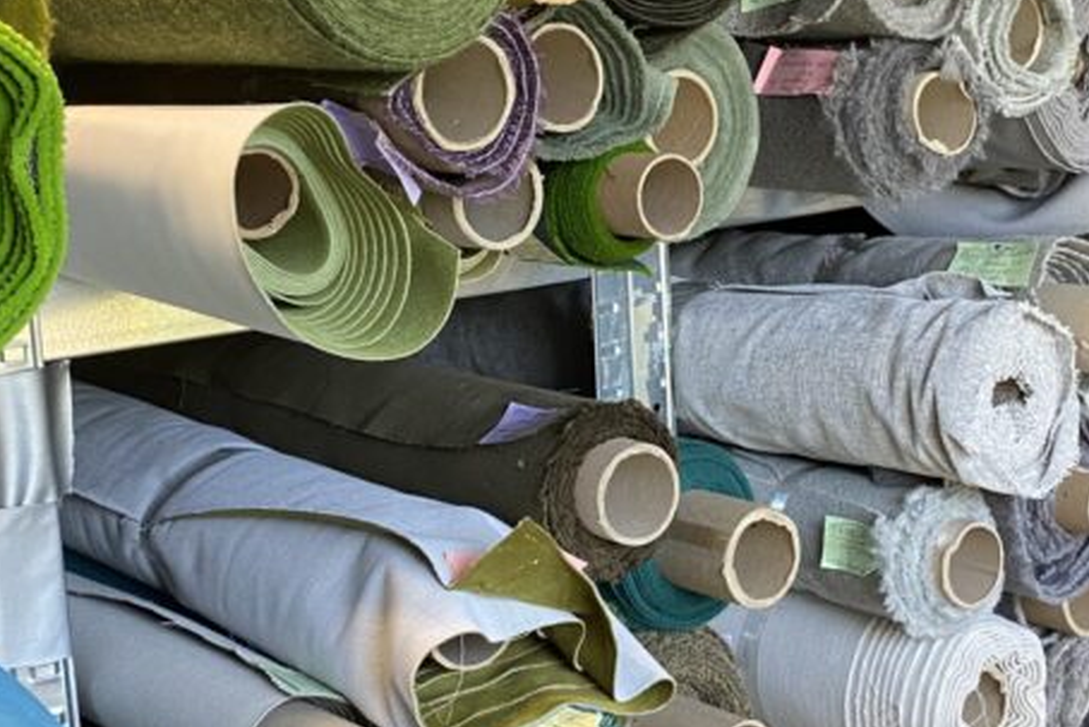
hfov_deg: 32.7
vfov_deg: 22.3
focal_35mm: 61
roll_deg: +3.0
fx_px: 1846
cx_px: 672
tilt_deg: -8.4
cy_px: 329
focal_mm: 4.25
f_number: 1.8
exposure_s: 1/60
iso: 160
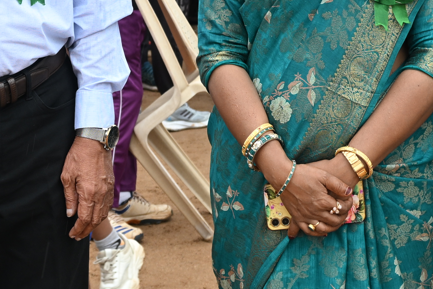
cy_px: -17
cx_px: 142
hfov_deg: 13.9
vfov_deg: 9.2
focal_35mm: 147
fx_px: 1773
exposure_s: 1/125
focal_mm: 30.5
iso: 100
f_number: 5.6
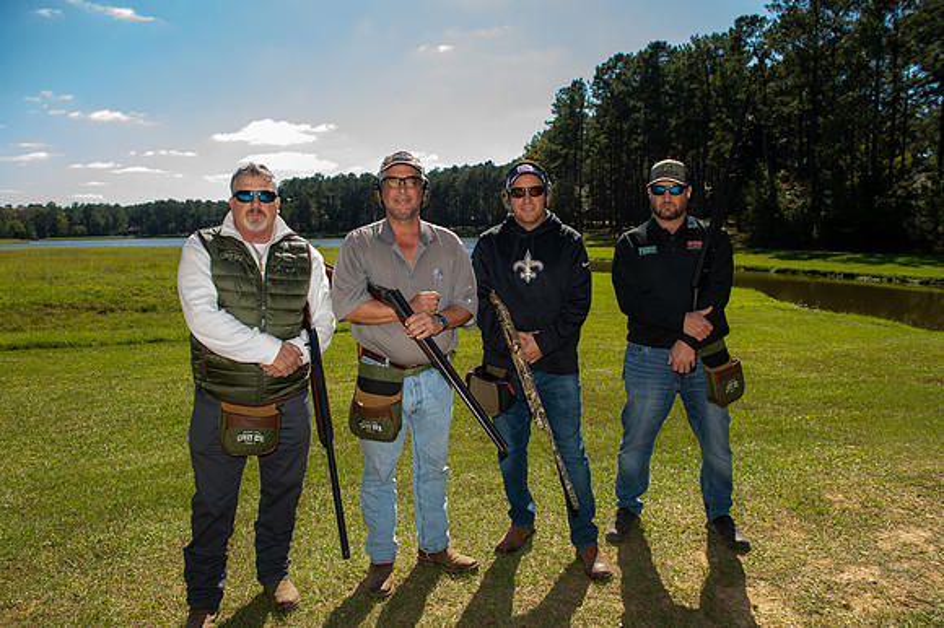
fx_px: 629
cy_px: 314
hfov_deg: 73.8
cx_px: 472
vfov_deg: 53.1
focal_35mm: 24
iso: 125
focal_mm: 24
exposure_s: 1/200
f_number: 5.6
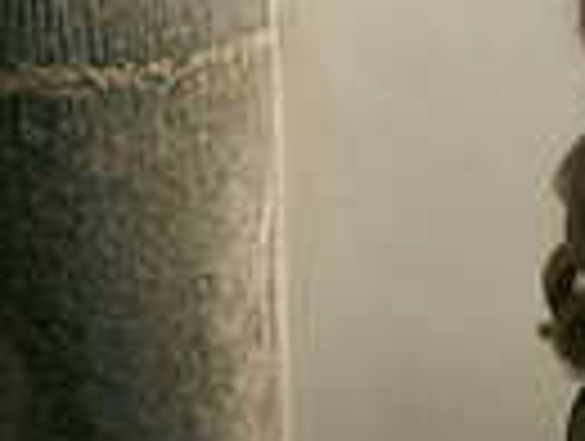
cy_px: 34
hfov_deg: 7.1
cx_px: 1192
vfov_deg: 5.6
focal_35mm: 266
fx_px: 4504
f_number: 3.5
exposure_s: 1/160
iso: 800
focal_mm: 62
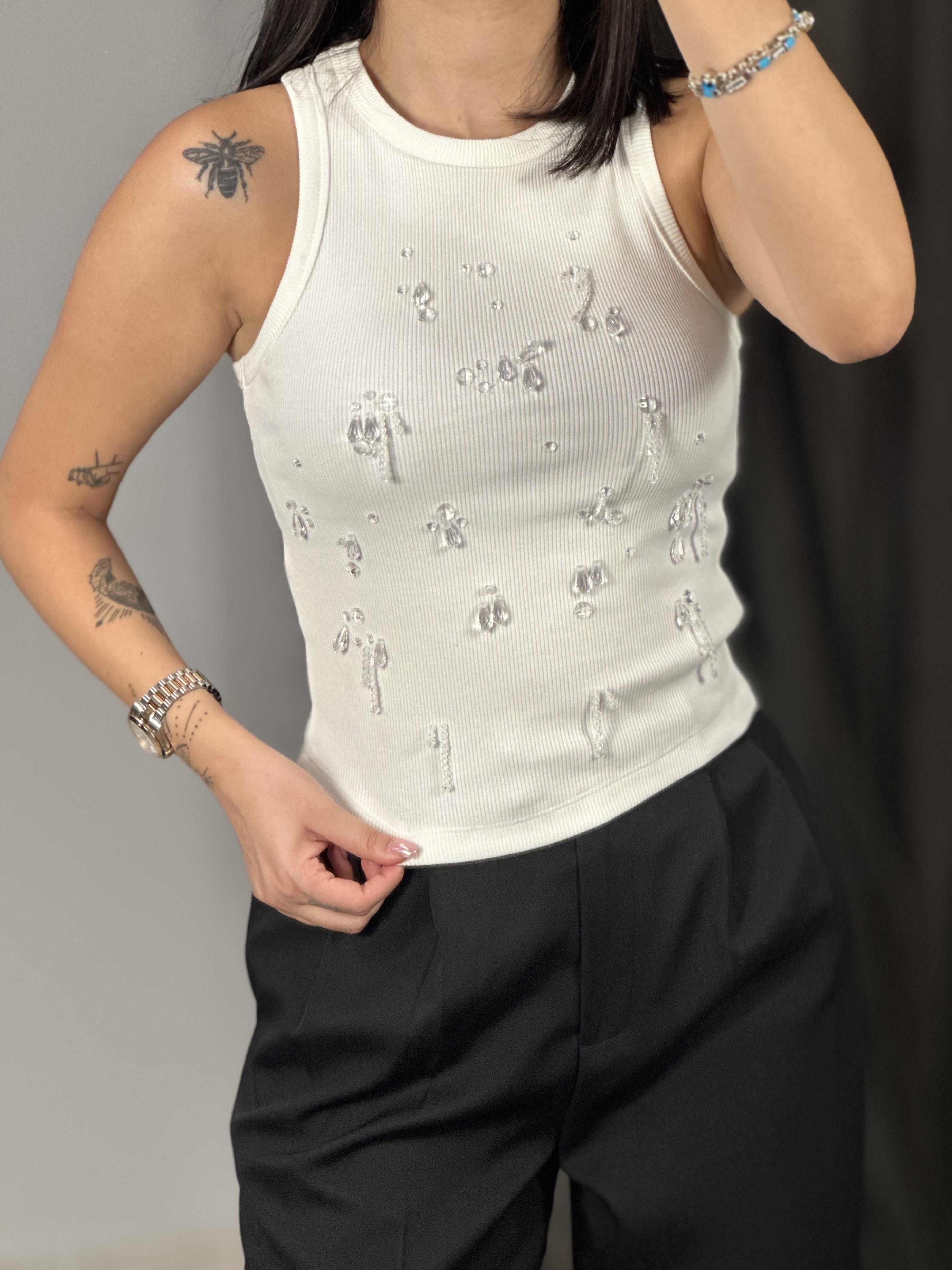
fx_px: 3044
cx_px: 509
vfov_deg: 23.6
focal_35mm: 83
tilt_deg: -28.4
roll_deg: +2.3
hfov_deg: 17.8
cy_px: 651
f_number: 2.8
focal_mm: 9
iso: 160
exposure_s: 1/100
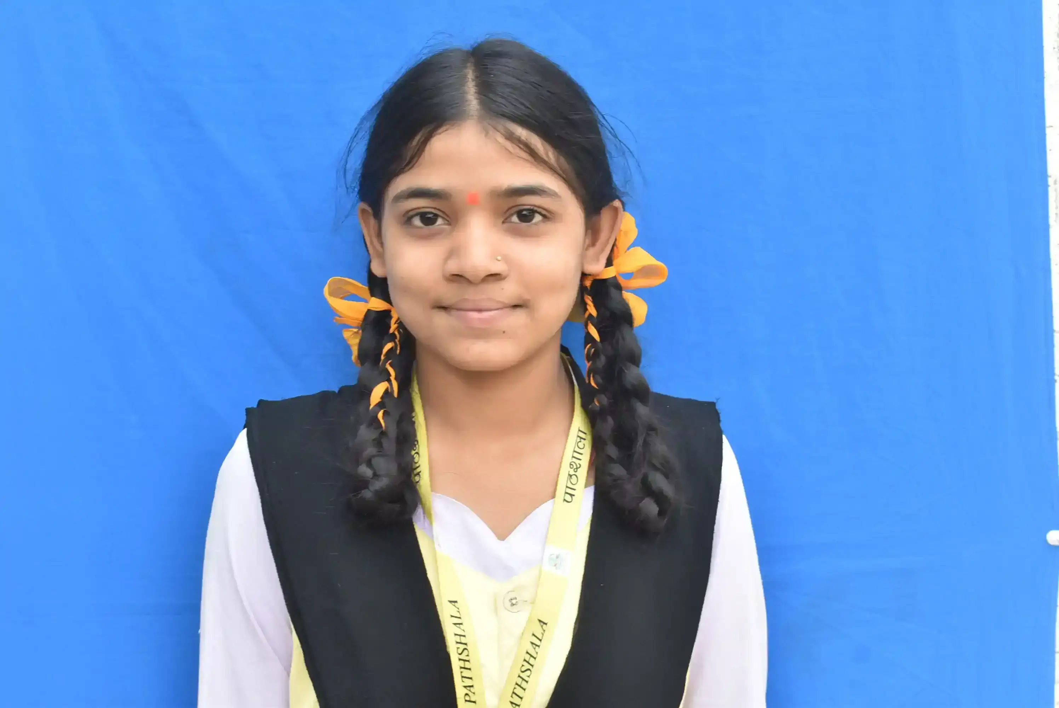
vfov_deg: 19.8
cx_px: 530
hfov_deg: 29.2
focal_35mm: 69
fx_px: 2031
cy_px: 354
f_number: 8
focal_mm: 46
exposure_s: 1/60
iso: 400
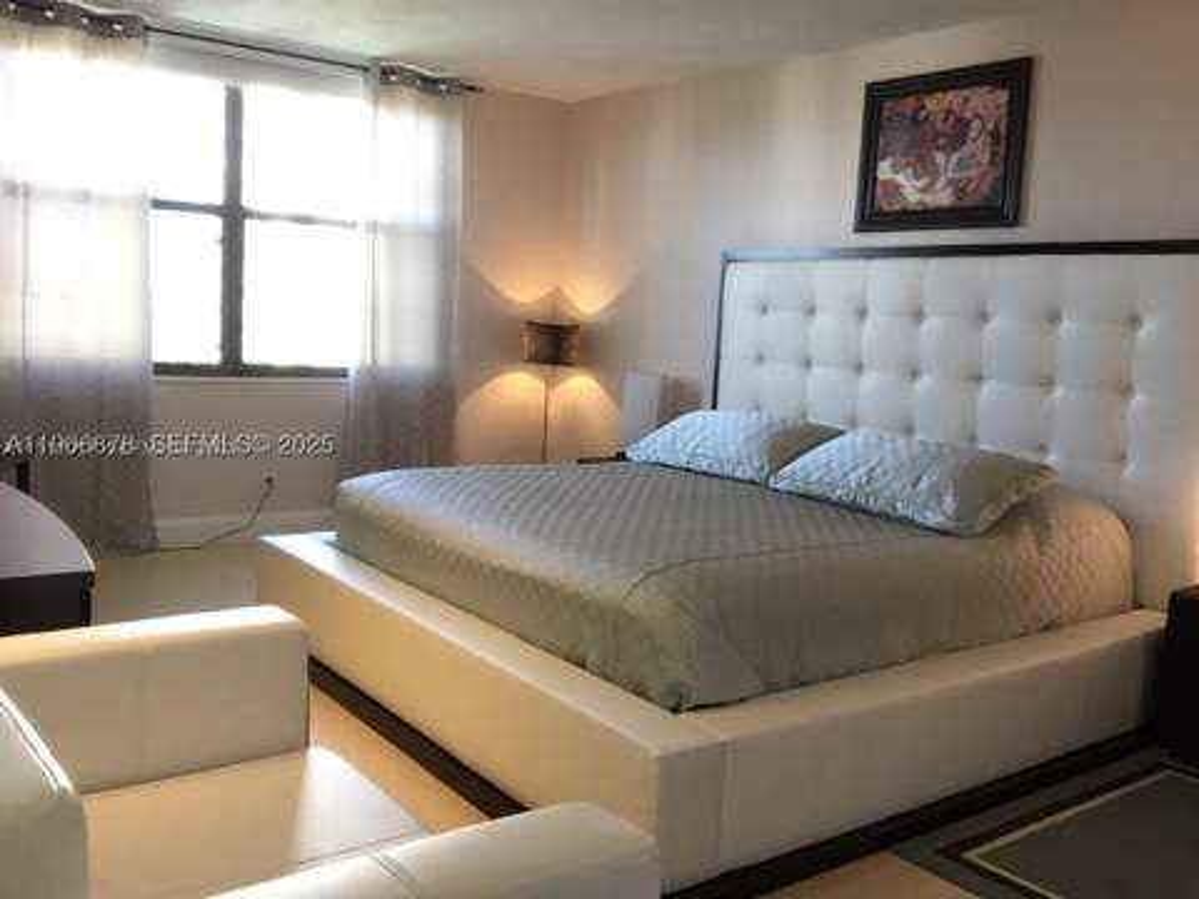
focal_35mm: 31
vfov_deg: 45.4
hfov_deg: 58.4
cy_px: 450
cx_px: 600
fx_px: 1074
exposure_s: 1/30
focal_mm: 2.65
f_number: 2.2
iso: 50
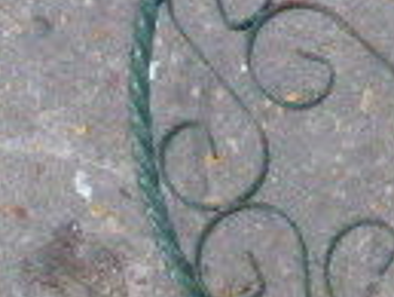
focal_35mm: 173
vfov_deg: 8.6
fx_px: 1971
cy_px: 132
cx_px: 531
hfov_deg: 11.1
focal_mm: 6.1
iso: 1600
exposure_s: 1/60
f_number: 3.7
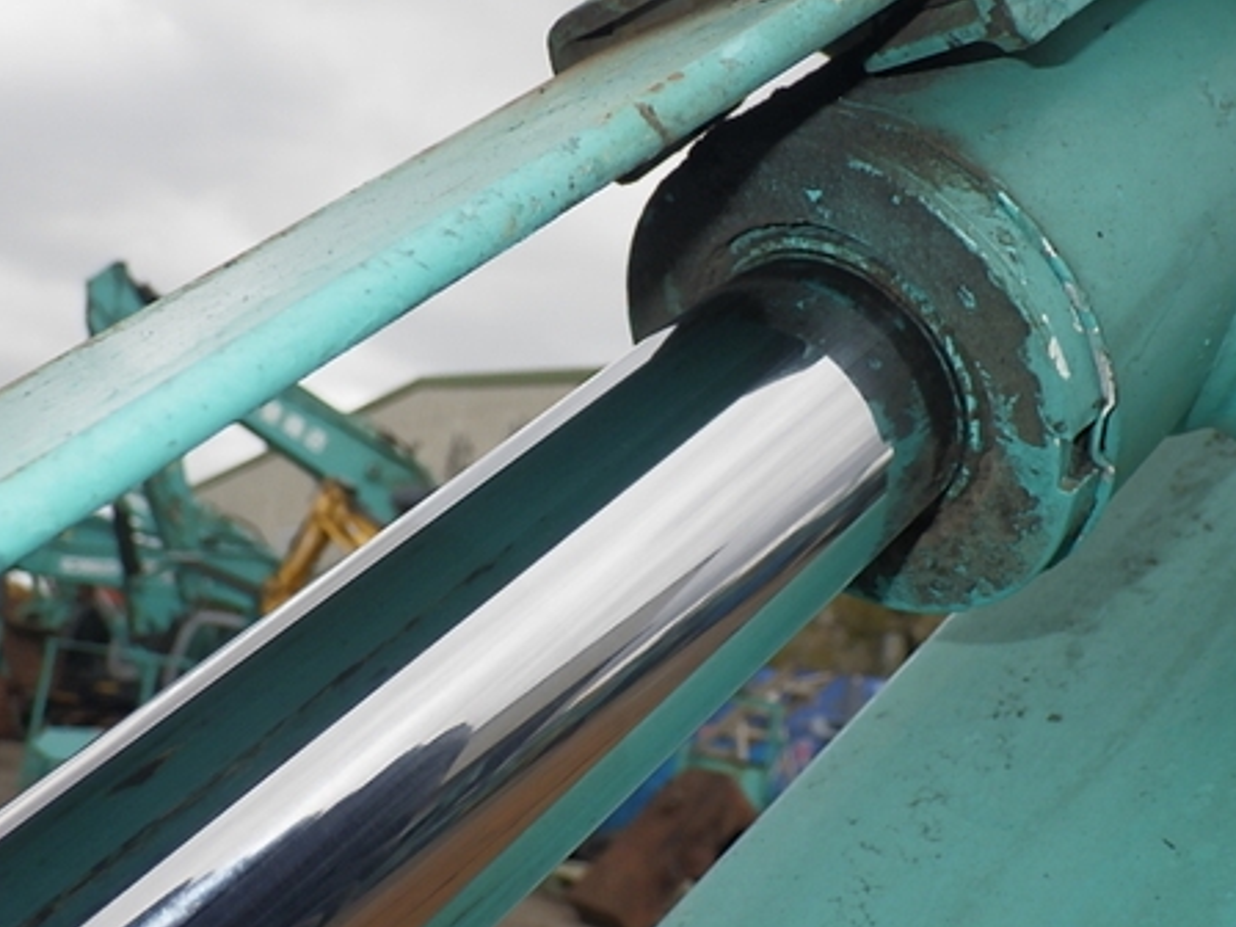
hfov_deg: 42.1
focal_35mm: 45
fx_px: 1607
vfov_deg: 32.2
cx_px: 643
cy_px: 455
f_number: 4.2
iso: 250
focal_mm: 7.5
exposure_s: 1/320
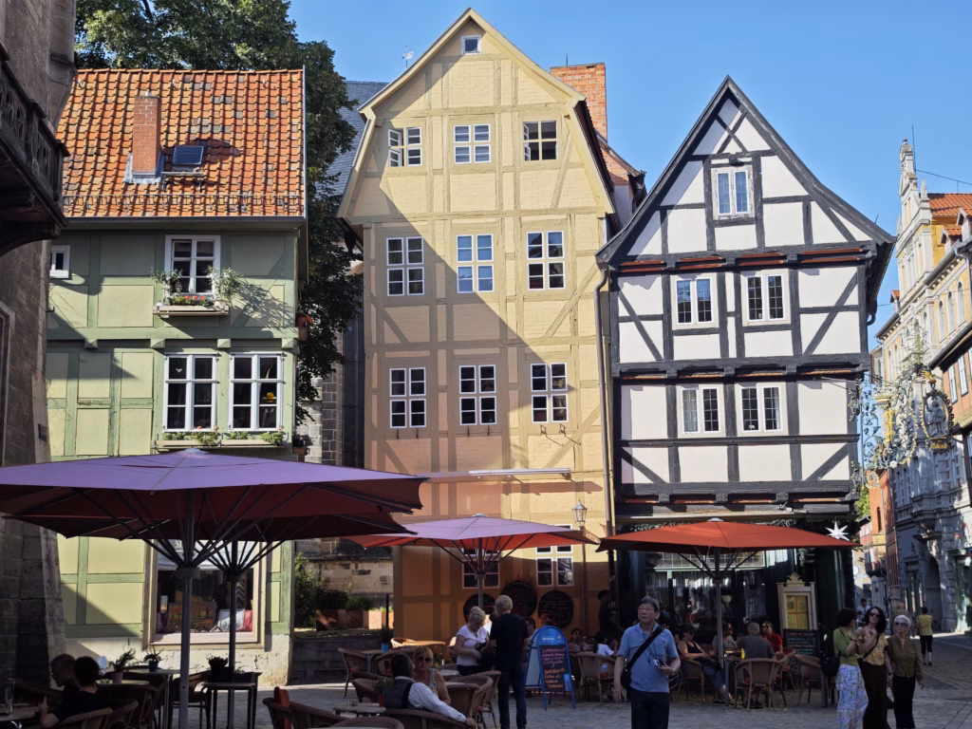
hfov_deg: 41.2
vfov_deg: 31.5
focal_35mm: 46
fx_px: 1292
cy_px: 364
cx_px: 486
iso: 50
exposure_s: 1/1226
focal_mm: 8.72
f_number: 2
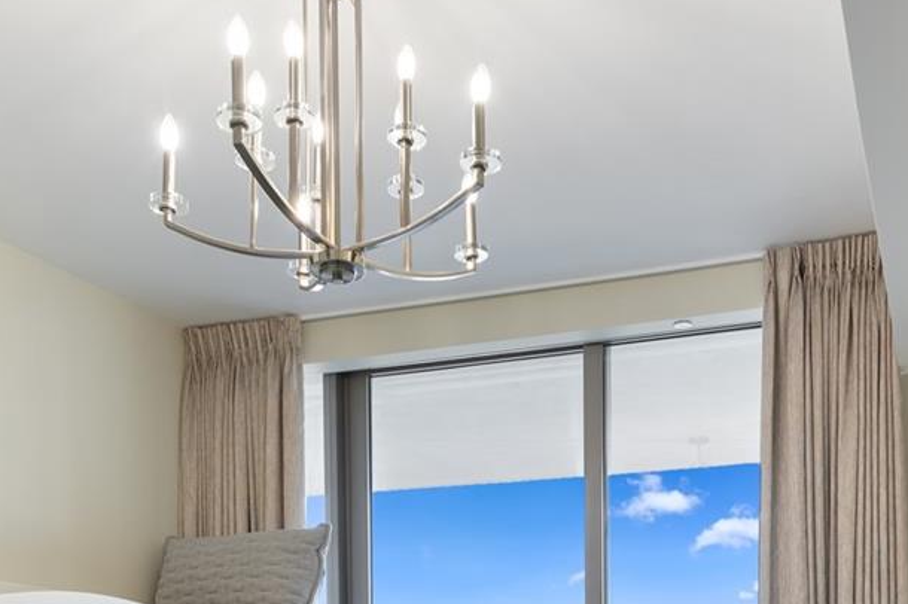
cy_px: 707
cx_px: 496
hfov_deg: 46.4
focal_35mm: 42
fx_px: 1059
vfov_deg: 28.2
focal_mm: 16
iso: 250
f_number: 8
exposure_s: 1/20
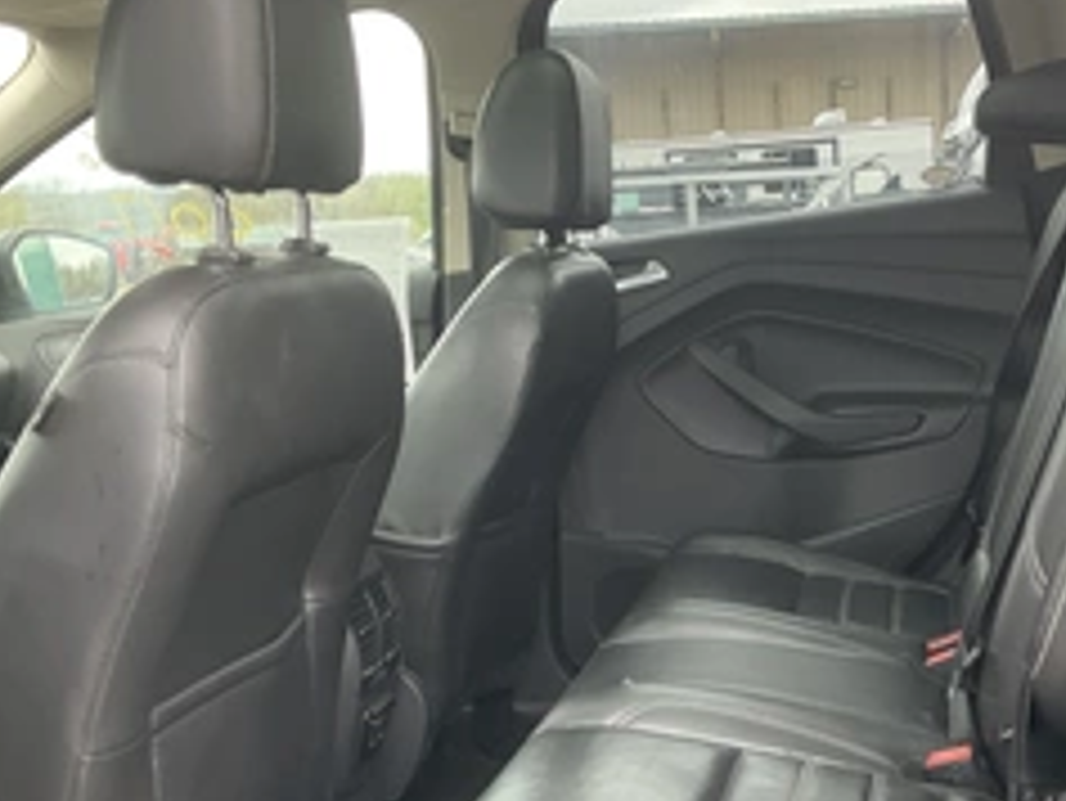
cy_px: 590
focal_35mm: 49
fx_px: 1510
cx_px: 711
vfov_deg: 29.3
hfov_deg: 38.5
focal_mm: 3
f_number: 1.8
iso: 64
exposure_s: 1/108
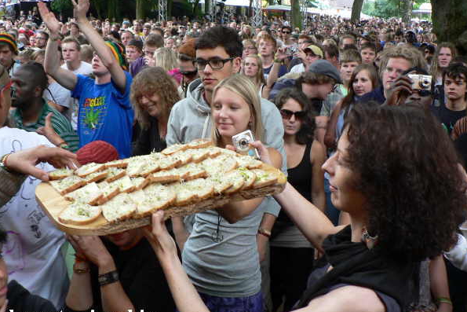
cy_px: 150
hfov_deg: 51.9
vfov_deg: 36.0
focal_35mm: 37
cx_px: 235
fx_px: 480
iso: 64
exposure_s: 1/50
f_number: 2.8
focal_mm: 6
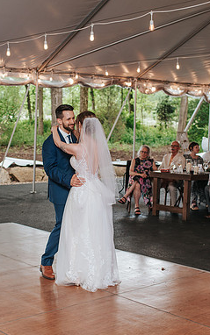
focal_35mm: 61
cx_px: 72
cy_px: 173
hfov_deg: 21.2
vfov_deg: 33.5
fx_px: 558
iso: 320
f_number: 2.8
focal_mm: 35
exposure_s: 1/125
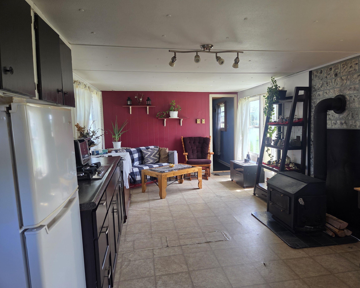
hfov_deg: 70.2
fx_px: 256
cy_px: 144
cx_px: 189
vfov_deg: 58.8
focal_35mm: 24
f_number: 1.8
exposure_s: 1/180
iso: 80
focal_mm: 5.4
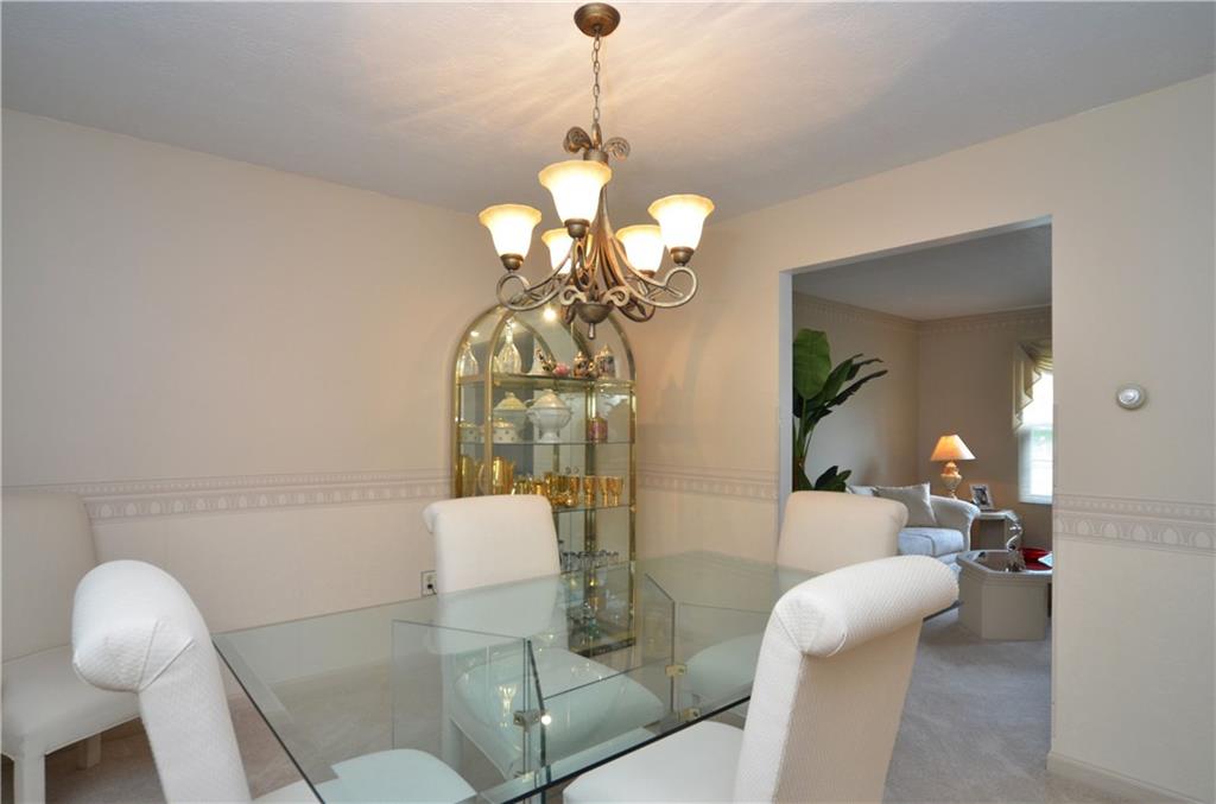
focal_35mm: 18
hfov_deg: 90.2
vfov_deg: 67.1
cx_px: 608
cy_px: 402
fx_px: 606
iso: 800
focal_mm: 12
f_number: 5.6
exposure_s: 1/50
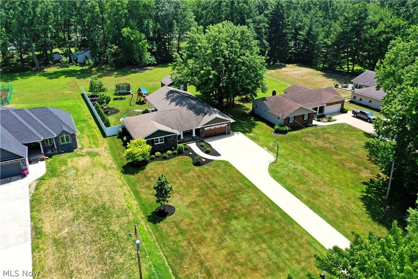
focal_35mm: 28
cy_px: 140
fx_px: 325
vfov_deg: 46.4
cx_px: 209
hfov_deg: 65.5
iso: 100
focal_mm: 10.26
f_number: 5.6
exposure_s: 1/500
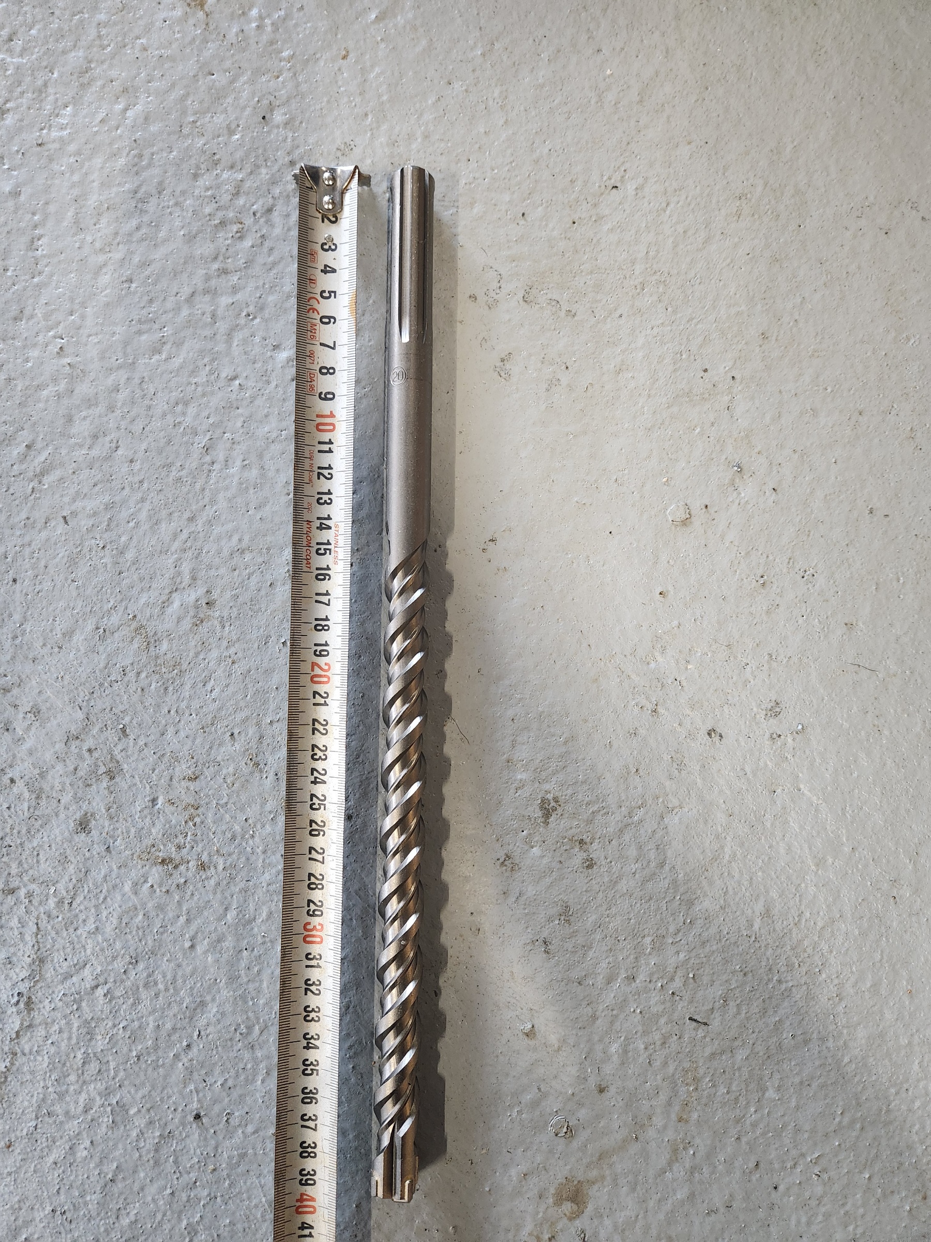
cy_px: 621
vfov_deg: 73.9
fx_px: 825
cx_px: 466
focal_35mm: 23
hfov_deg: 58.9
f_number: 1.8
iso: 500
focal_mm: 5.4
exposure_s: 1/50
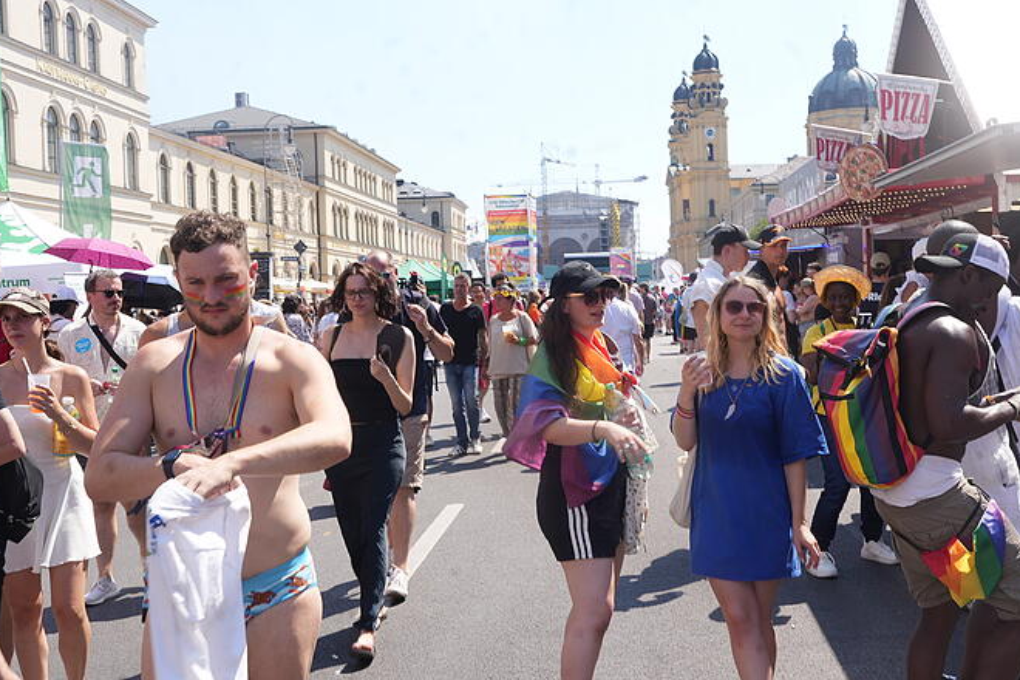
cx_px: 554
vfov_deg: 31.2
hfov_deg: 45.4
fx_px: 1218
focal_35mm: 43
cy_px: 319
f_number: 9
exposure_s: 1/125
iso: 100
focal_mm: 35
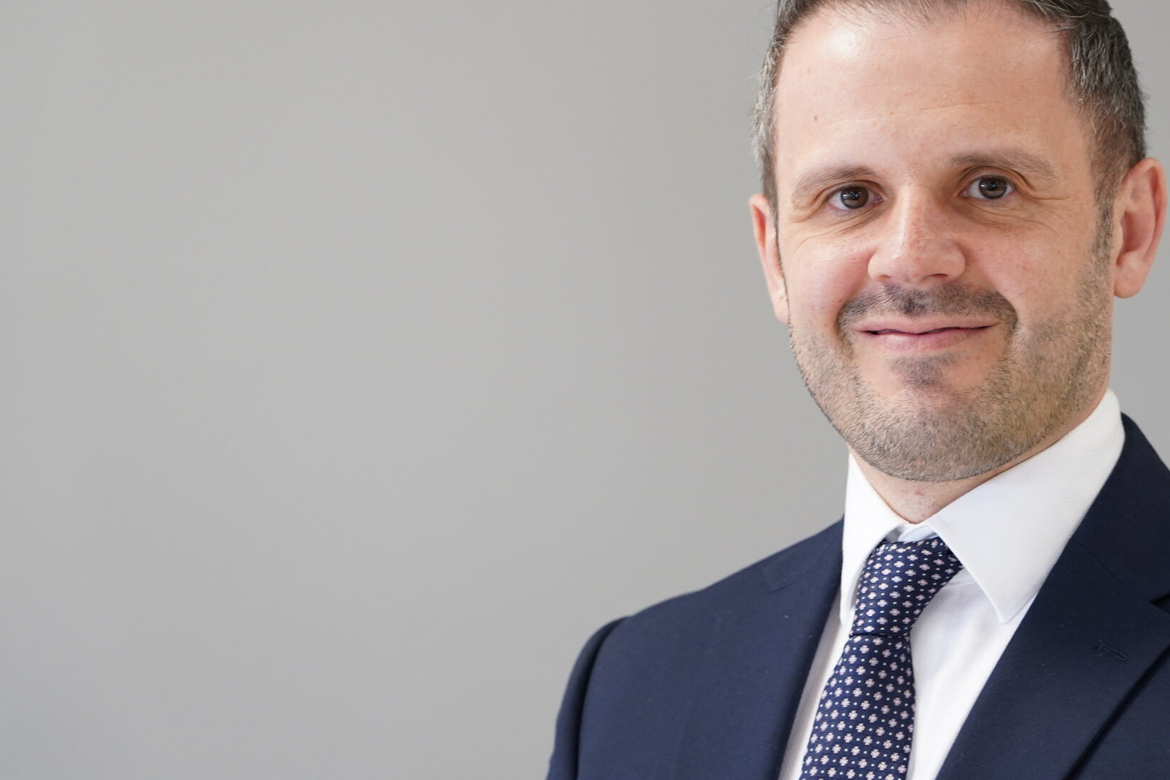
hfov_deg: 14.2
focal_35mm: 144
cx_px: 901
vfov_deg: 9.5
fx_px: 4680
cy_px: 315
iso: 1250
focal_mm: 92
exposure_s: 1/100
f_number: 4.5
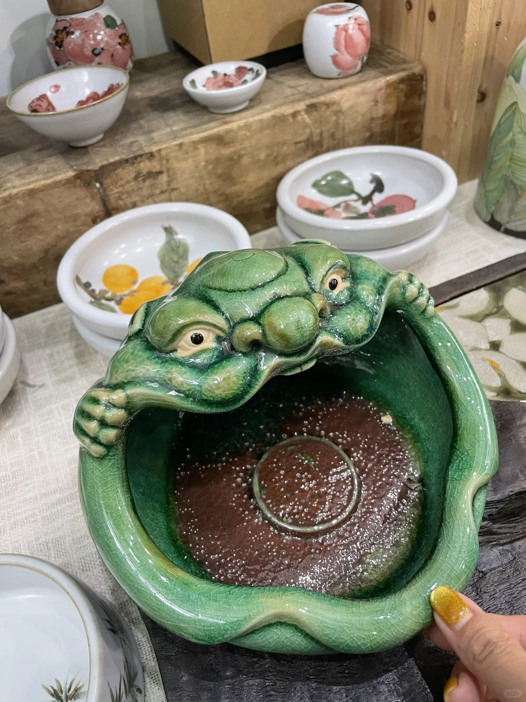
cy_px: 351
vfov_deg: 67.3
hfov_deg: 53.1
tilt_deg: -47.8
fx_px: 527
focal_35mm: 26
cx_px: 263
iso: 200
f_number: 1.6
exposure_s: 1/50
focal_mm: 4.2
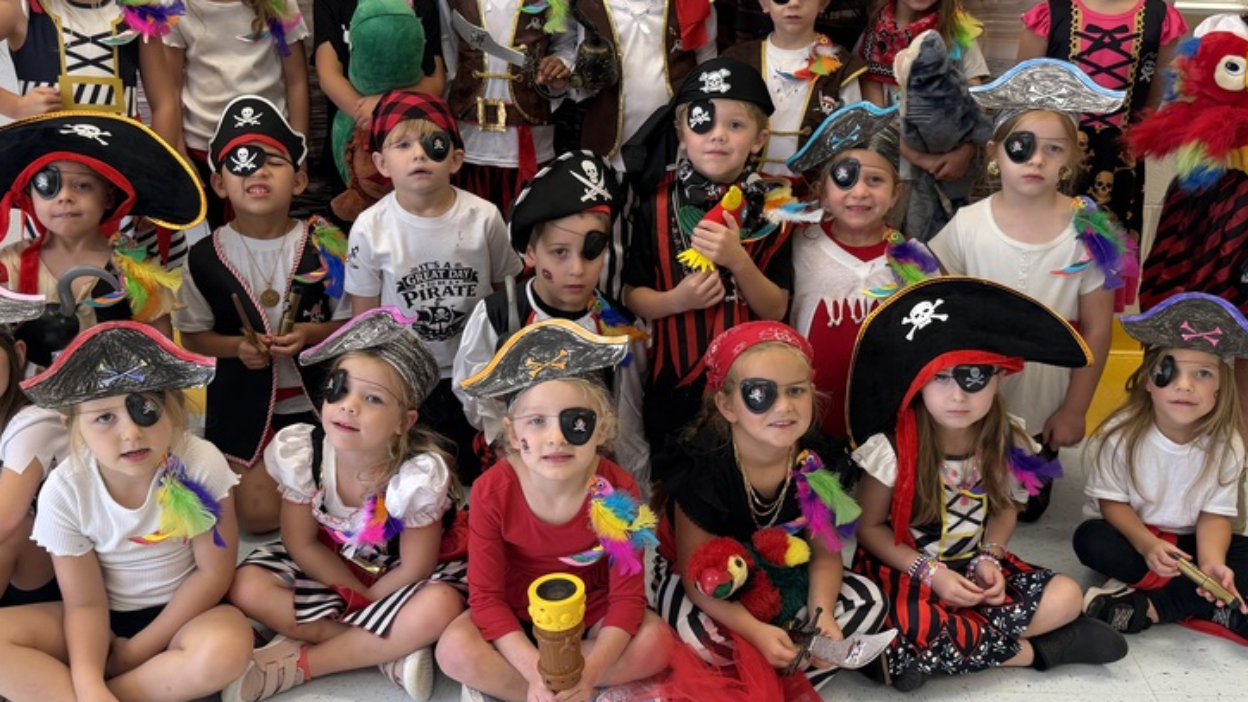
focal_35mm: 37
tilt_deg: -22.9
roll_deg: -0.2
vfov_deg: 32.0
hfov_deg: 54.0
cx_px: 664
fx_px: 1224
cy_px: 319
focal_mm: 6.76
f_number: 1.78
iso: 125
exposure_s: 1/120
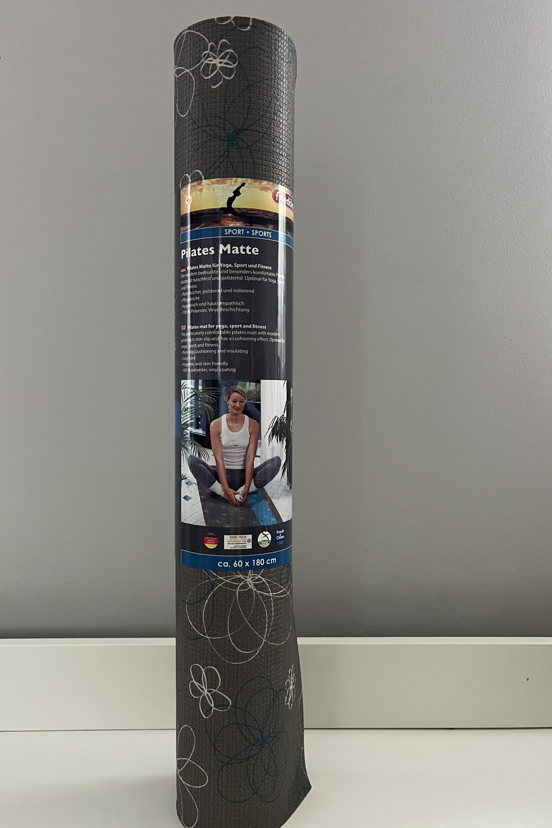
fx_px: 644
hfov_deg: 46.3
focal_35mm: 28
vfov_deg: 65.5
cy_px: 427
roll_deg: -0.2
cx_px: 243
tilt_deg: -3.6
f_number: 1.6
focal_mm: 5.1
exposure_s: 1/42
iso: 500
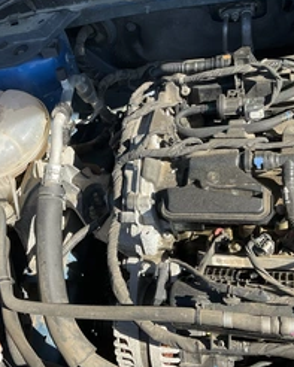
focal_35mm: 46
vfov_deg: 40.3
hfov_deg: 32.1
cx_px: 72
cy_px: 166
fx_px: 500
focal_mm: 3
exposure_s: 1/509
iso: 25
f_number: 1.8
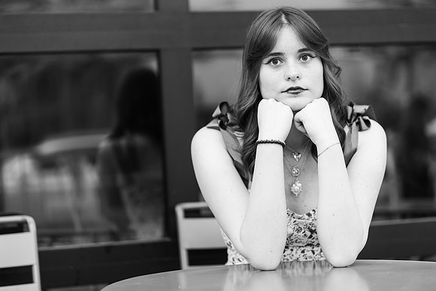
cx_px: 218
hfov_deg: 23.9
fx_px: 1030
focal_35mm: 85
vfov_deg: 16.1
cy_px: 146
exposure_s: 1/500
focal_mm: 85
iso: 250
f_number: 1.8
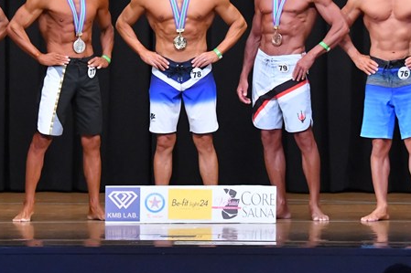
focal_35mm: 290
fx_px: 3309
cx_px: 168
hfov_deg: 7.1
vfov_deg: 4.7
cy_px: 75
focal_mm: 112
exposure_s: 1/400
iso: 8000
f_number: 5.6
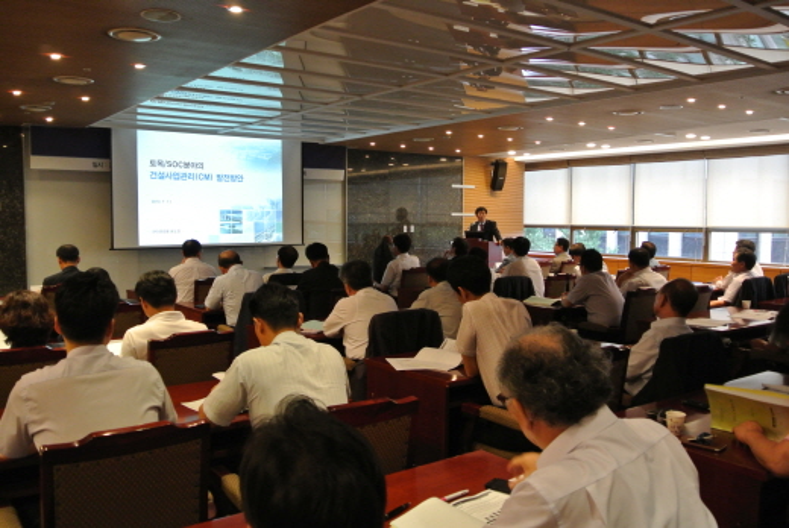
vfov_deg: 42.4
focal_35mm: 31
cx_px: 394
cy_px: 264
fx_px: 680
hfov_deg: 60.2
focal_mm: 11.8
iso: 800
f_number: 3.8
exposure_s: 1/40
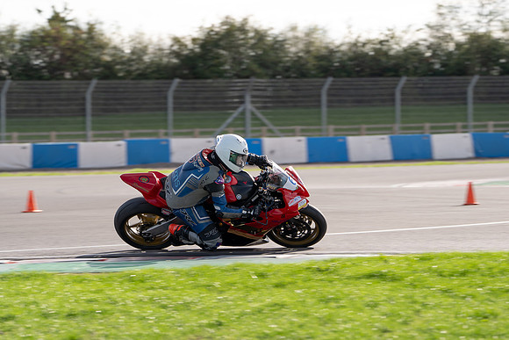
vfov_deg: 7.3
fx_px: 2673
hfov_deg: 10.9
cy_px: 188
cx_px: 228
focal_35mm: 189
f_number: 5.6
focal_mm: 171
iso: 125
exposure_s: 1/500
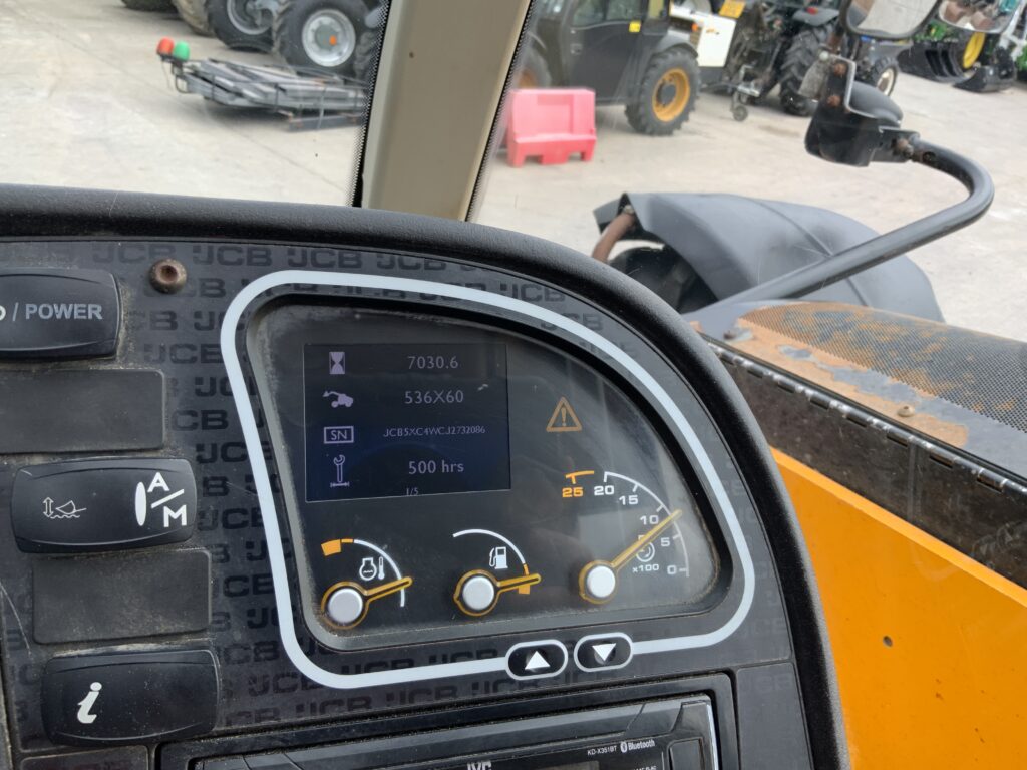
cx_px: 514
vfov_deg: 48.2
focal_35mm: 29
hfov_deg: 61.7
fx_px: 860
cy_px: 385
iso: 16
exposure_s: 1/217
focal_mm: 3
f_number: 1.8
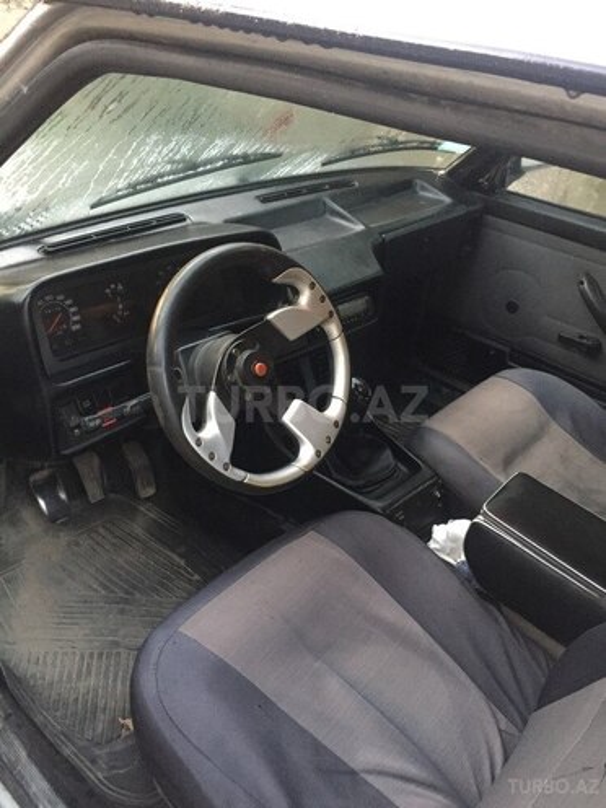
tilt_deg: -32.6
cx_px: 303
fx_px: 677
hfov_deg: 48.2
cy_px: 404
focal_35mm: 29
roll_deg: -6.0
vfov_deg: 61.7
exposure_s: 1/17
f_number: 2.2
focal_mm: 4.15
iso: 320
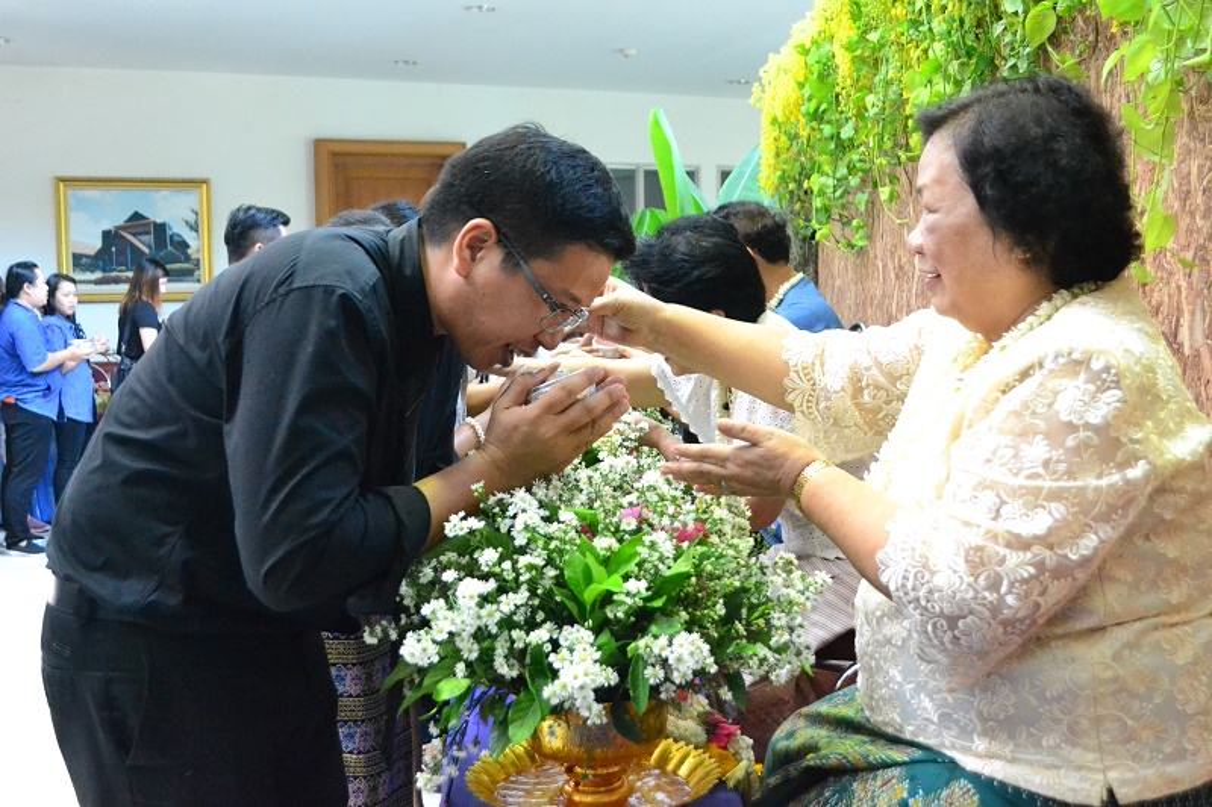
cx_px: 606
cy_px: 404
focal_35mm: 39
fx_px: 1313
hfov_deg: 49.6
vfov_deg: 34.2
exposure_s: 1/100
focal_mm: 26
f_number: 5
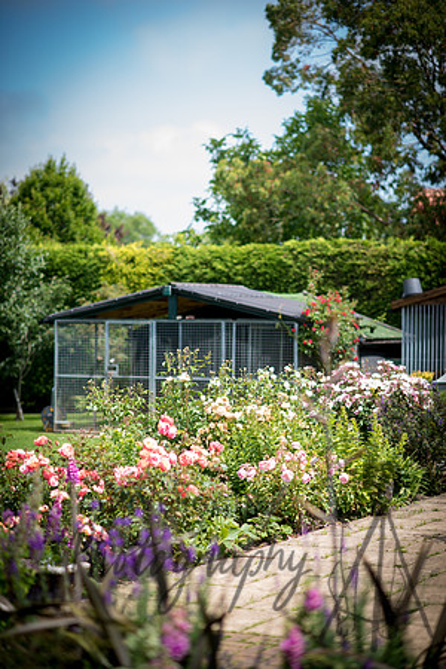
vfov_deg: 23.9
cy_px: 334
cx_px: 223
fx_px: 1579
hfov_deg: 16.1
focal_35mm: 85
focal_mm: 85
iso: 100
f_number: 2
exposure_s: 1/1000
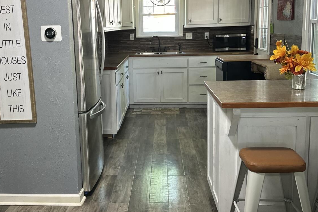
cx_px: 126
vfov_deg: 30.5
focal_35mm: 44
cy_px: 92
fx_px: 389
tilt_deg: -9.1
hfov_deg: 44.3
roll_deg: +1.3
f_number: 1.78
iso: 200
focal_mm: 6.86
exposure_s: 1/60
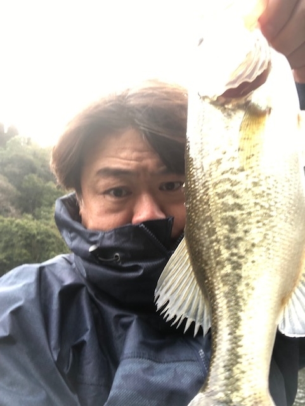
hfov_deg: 44.2
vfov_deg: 56.8
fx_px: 375
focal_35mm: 32
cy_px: 203
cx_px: 152
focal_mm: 2.87
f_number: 2.2
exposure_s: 1/75
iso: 50
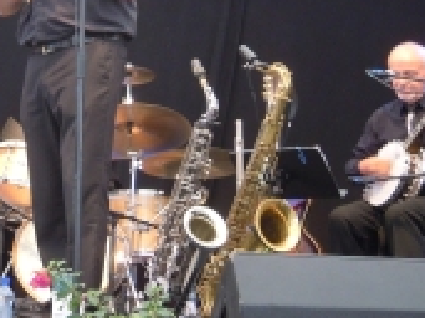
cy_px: 157
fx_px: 1178
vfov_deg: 15.4
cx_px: 47
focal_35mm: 96
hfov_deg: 20.1
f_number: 3.2
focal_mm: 7.3
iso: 250
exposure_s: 1/40
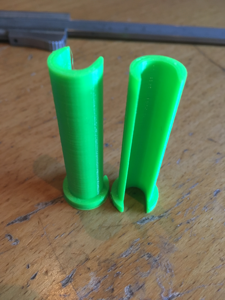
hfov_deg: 48.2
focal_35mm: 29
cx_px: 112
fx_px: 251
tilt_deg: -47.3
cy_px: 150
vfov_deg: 61.7
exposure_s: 1/33
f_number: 2.2
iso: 160
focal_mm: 4.15
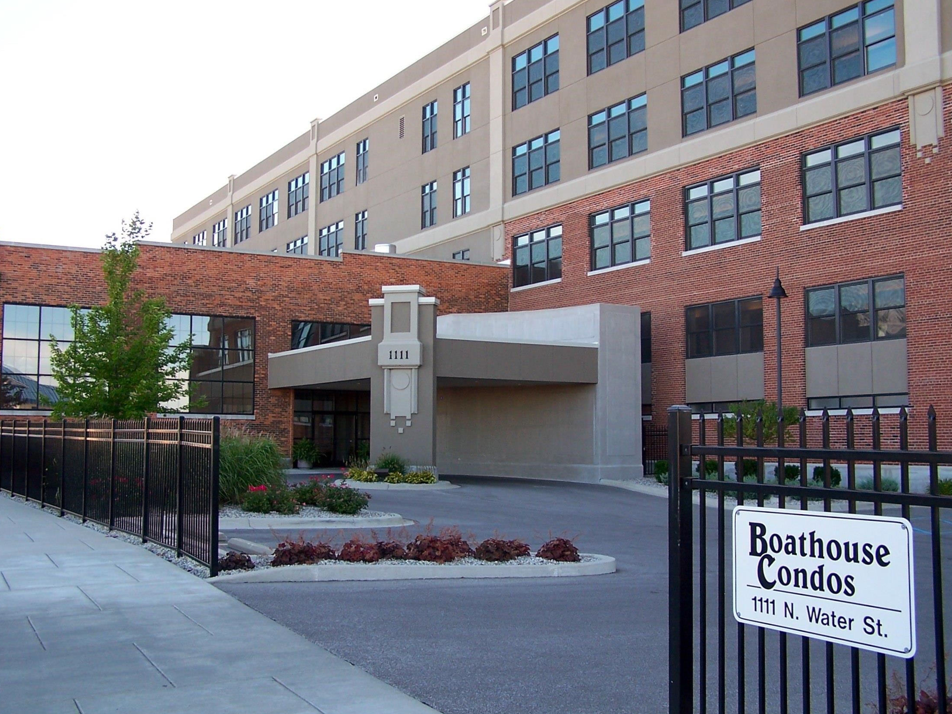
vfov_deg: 36.8
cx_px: 479
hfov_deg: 47.9
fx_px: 1073
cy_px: 349
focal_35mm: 39
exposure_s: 1/180
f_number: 2.8
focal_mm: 6.3
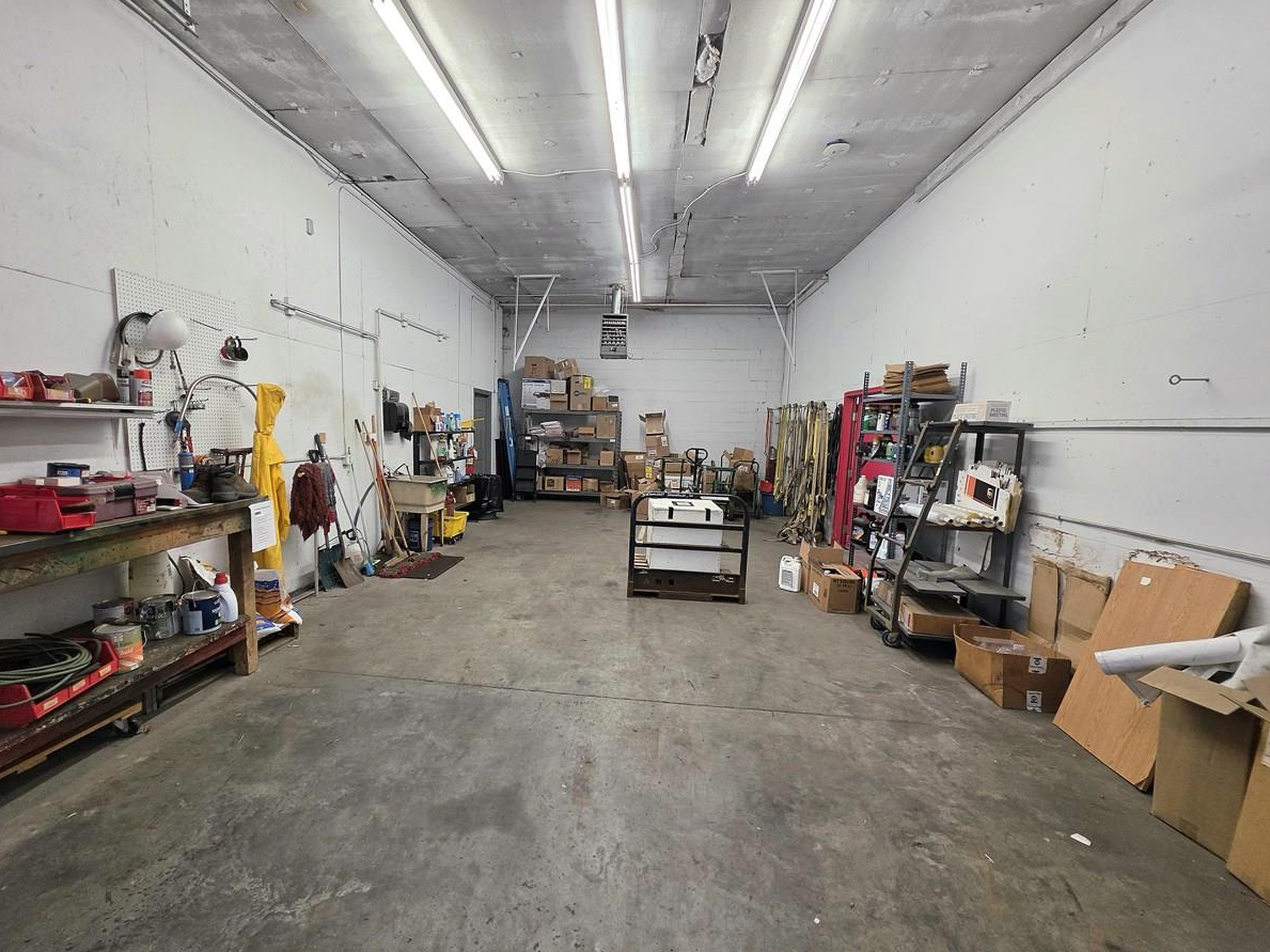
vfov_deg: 85.6
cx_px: 593
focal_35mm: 14
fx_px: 513
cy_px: 493
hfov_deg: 101.9
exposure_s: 1/120
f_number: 1.9
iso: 100
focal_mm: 2.2
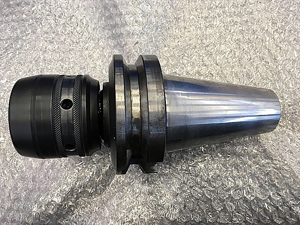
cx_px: 150
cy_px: 112
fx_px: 251
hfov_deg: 61.7
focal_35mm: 29
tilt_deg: -80.6
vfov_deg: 48.2
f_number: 2.2
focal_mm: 4.15
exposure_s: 1/30
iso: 50
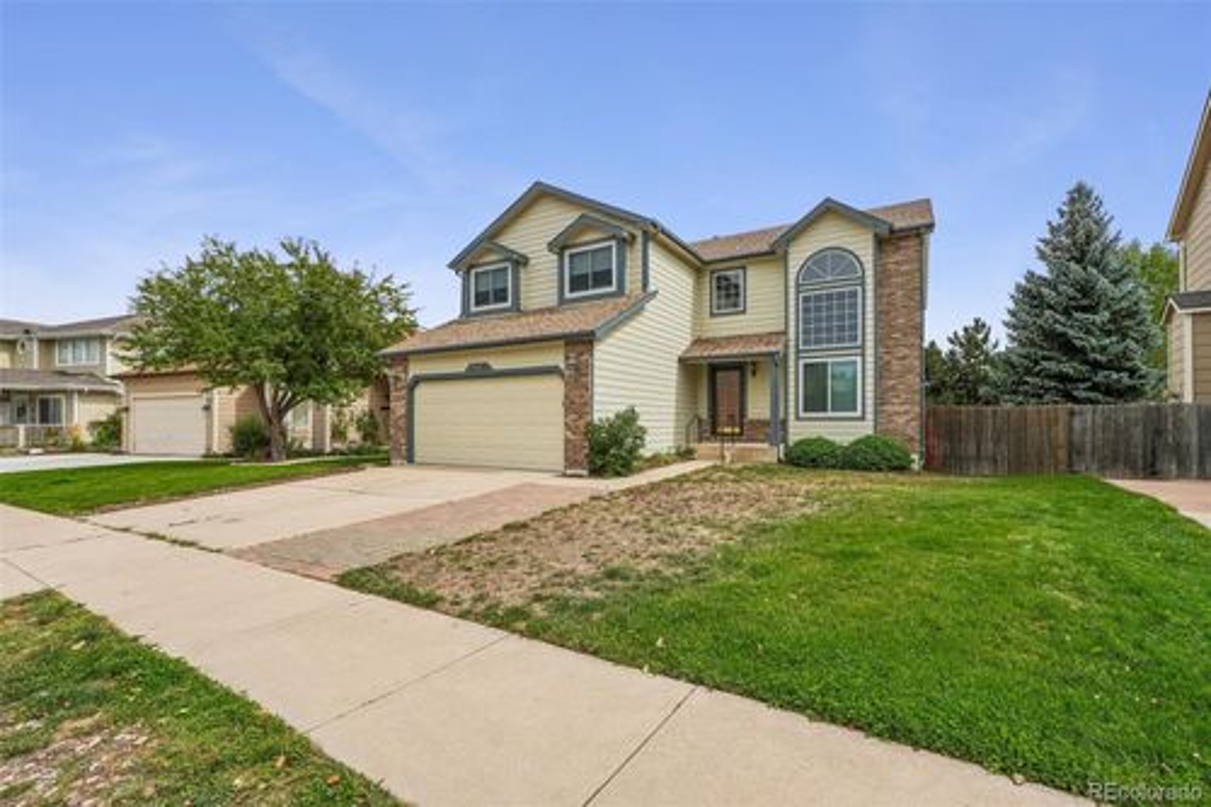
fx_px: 504
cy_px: 404
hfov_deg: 100.4
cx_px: 606
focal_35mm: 15
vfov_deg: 77.3
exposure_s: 1/1250
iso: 320
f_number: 9
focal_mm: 10
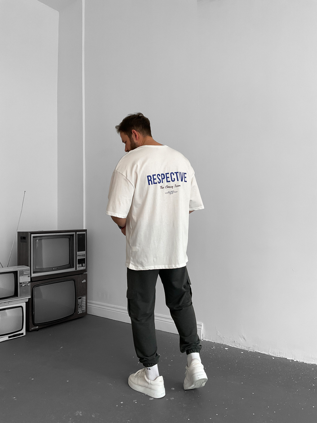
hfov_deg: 48.2
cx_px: 158
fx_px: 354
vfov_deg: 61.7
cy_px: 212
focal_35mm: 29
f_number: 1.8
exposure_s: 1/120
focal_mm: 3
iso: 50
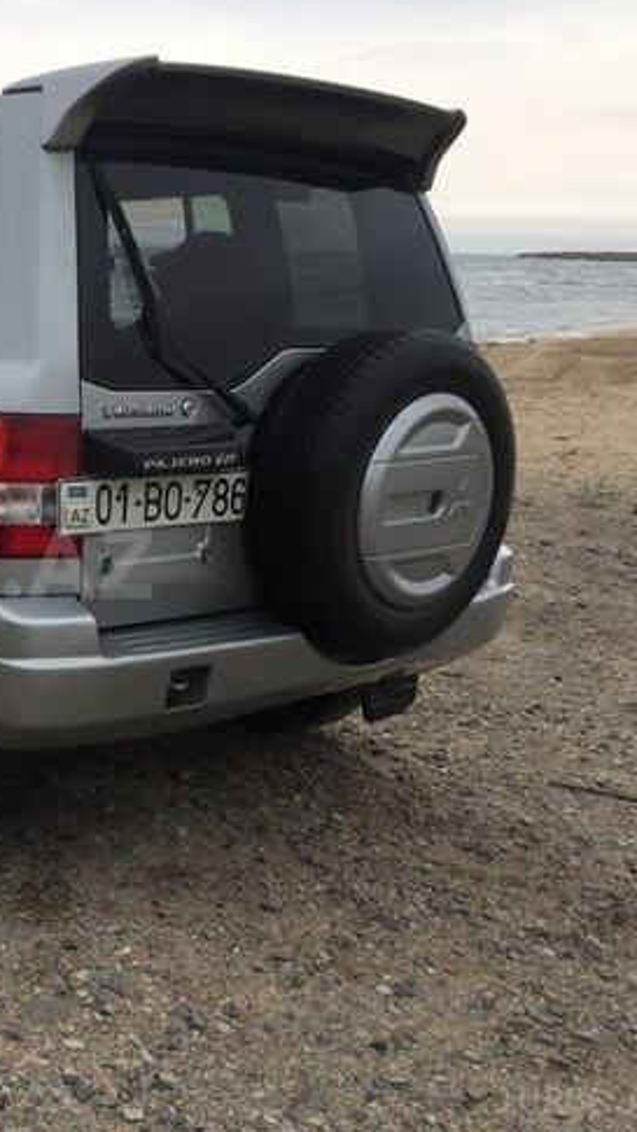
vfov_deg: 47.4
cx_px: -86
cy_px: 564
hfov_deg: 25.4
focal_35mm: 43
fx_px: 1291
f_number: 2.2
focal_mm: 4.15
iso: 32
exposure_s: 1/1319
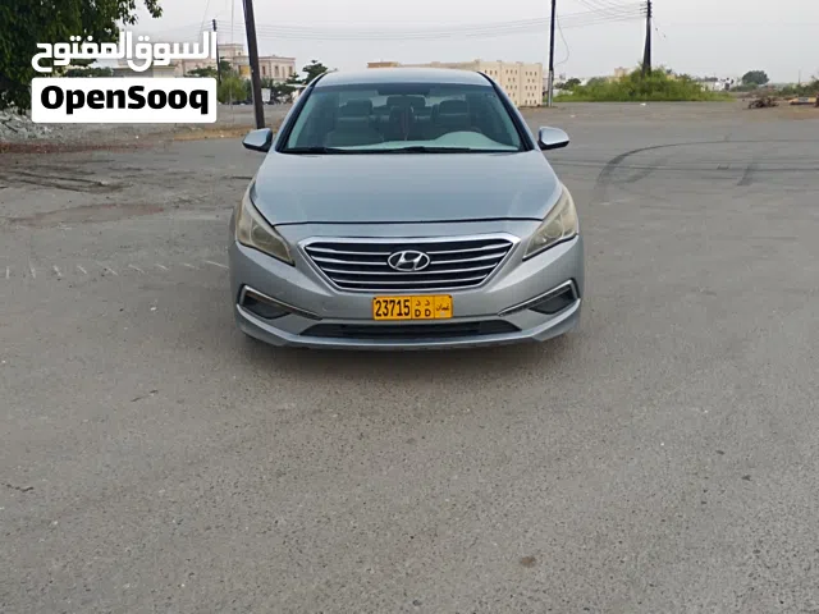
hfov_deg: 54.0
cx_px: 410
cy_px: 307
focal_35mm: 34
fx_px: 804
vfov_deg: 41.8
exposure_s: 1/50
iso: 387
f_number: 1.8
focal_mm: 4.75
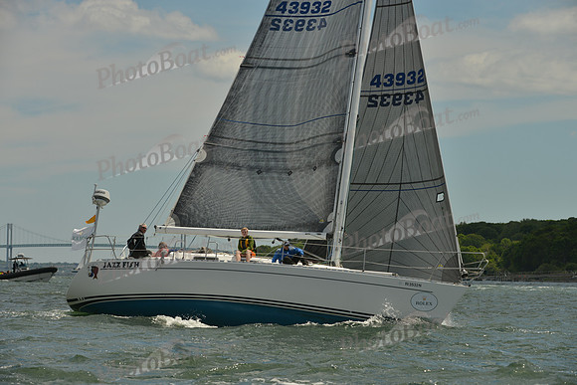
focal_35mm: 200
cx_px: 288
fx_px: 3206
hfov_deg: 10.3
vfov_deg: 6.9
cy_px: 192
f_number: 9
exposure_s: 1/800
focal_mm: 200
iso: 200
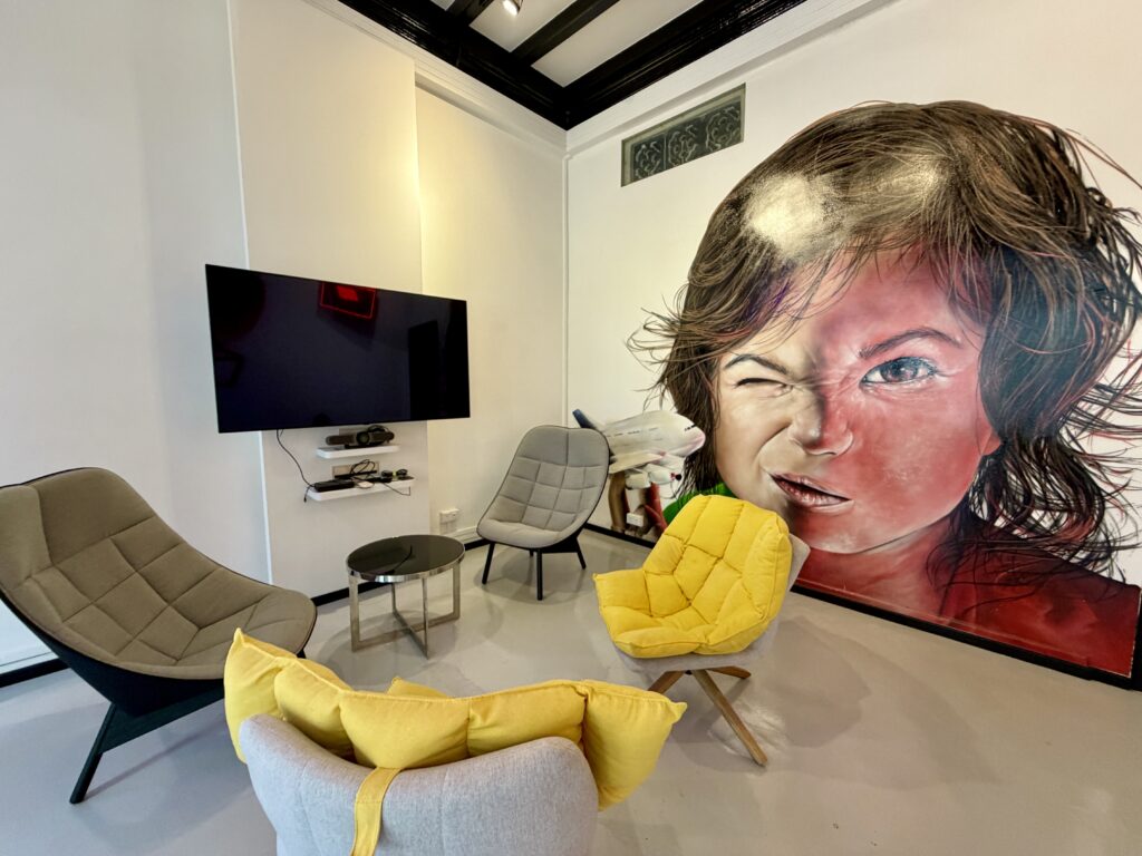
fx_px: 462
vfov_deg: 85.7
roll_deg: +0.8
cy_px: 428
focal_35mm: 14
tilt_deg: -7.2
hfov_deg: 102.1
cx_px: 571
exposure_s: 1/121
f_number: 2.2
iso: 320
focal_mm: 2.22
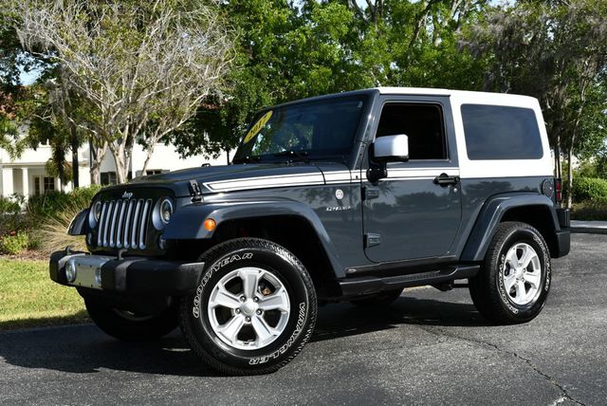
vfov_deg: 28.1
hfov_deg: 41.1
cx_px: 304
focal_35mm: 48
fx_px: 810
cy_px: 203
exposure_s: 1/250
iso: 125
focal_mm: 24
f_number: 8
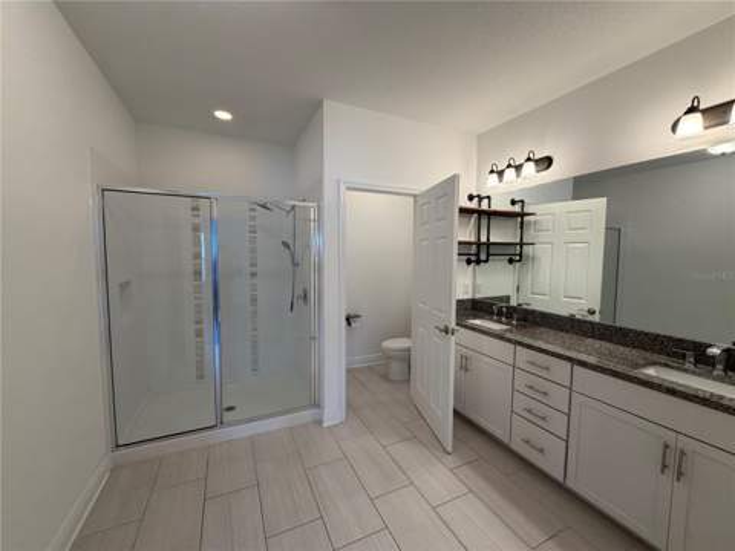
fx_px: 297
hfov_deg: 102.1
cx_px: 368
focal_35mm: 14
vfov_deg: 85.7
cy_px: 276
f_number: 2.2
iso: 160
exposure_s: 1/120
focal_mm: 2.22
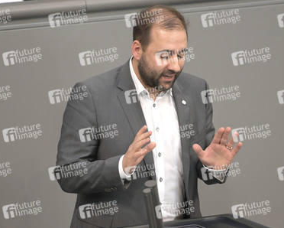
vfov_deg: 3.0
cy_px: 114
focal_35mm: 511
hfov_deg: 3.8
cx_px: 155
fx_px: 4297
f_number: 5.6
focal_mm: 450
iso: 8000
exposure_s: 1/320
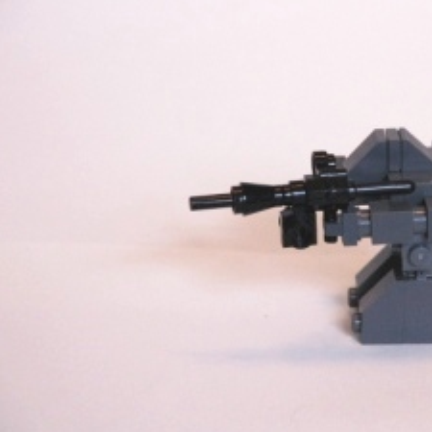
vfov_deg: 5.1
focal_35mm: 342
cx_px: 349
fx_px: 4827
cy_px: 205
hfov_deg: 5.1
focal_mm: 135
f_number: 5.6
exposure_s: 1/125
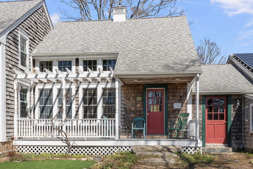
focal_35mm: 36
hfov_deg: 53.1
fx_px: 253
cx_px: 126
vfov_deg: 36.9
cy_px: 84
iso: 400
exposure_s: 1/400
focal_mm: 24
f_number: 14
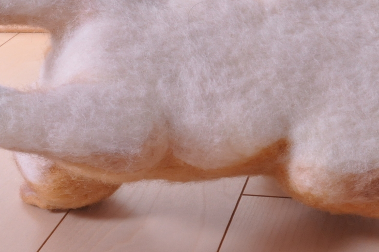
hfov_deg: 28.1
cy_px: 133
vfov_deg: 18.9
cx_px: 212
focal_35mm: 72
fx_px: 757
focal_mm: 22
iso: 800
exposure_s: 1/13
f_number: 16
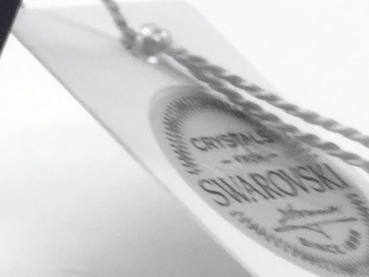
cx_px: -687
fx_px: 2144
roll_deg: -0.7
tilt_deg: -28.1
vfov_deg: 7.3
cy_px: -106
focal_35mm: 201
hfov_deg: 8.5
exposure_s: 1/50
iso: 25
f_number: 2.4
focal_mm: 3.3
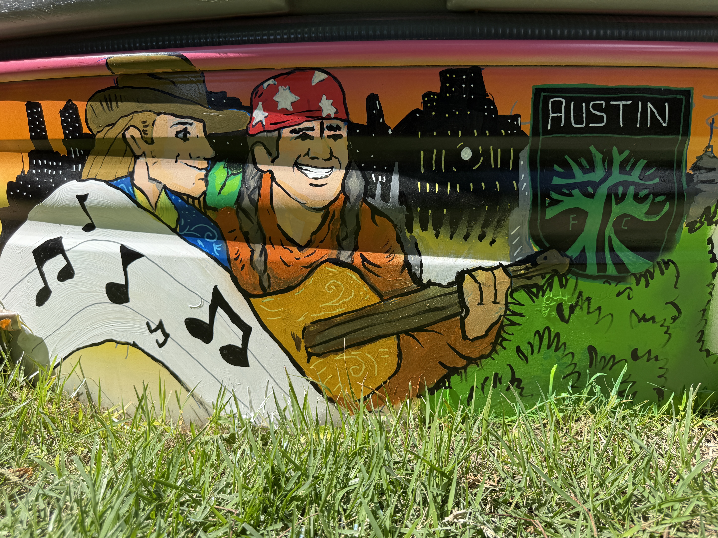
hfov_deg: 71.6
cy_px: 269
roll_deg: -0.6
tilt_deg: -12.3
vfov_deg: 56.8
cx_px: 359
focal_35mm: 24
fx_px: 498
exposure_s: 1/2169
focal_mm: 6.76
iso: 80
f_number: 1.78
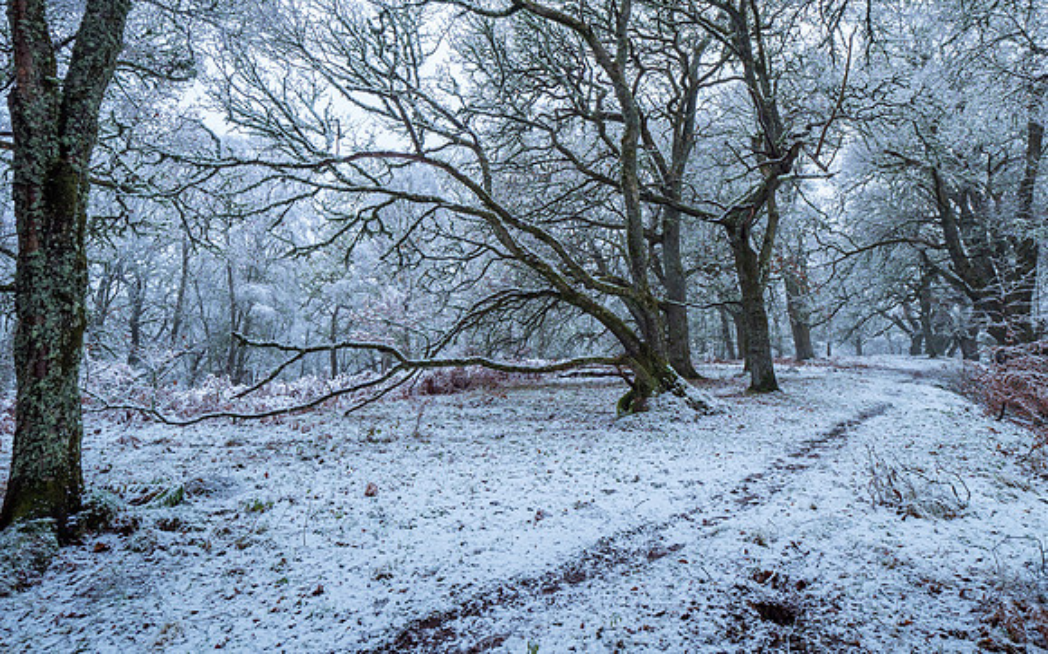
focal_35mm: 19
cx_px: 576
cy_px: 223
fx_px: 532
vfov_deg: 61.8
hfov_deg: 88.9
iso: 200
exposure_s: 2.5
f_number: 7.1
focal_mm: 8
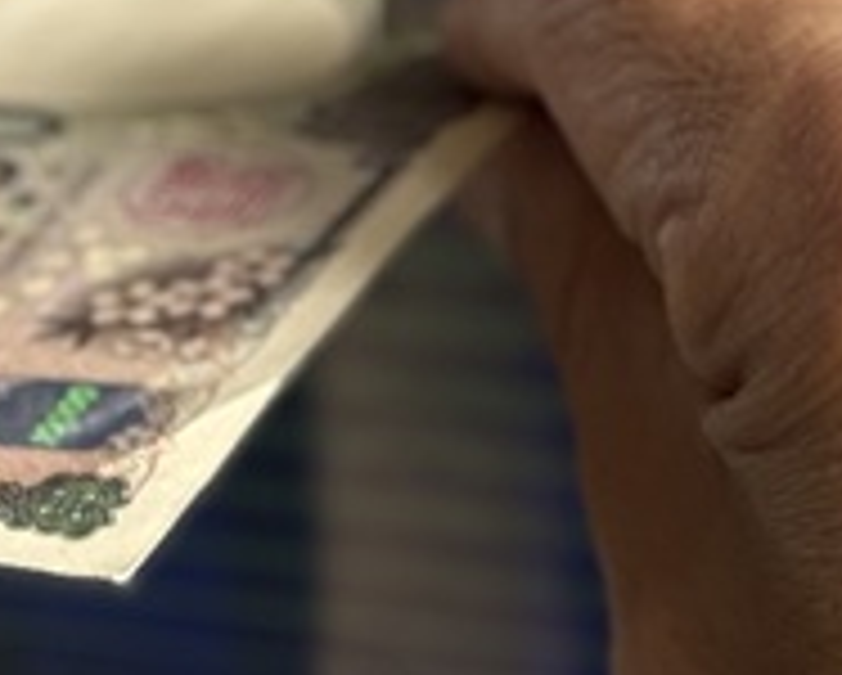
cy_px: -286
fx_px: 6112
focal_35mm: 245
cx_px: 671
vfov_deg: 6.3
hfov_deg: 7.9
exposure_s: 1/78
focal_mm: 6.76
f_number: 1.78
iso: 100
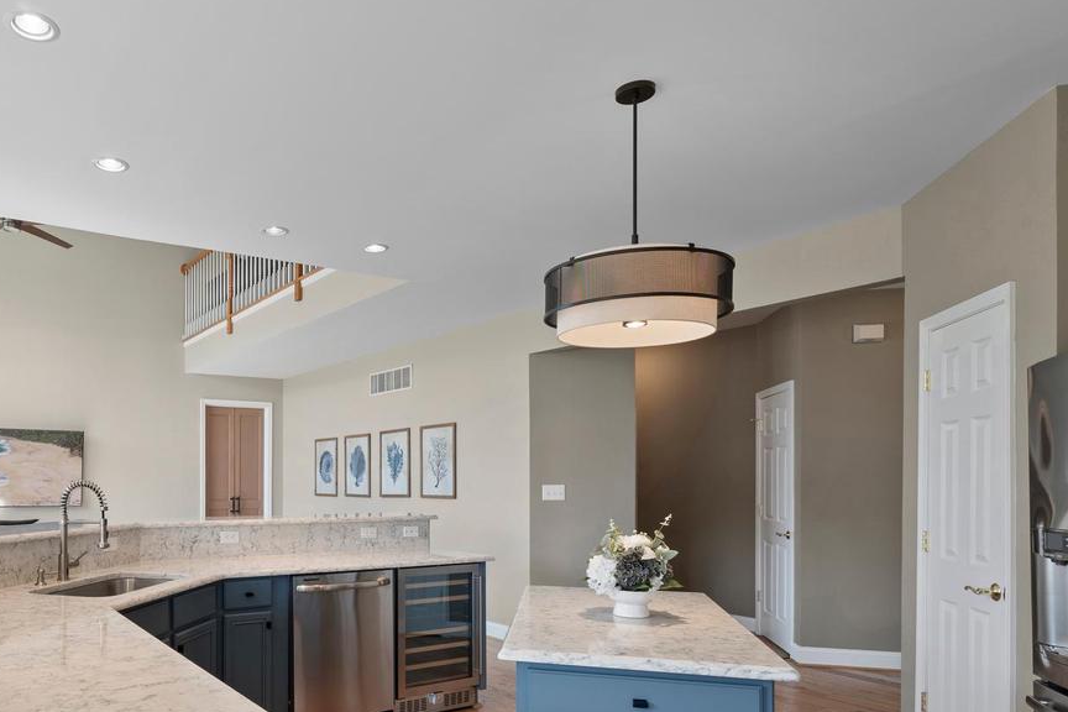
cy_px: 477
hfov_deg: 68.5
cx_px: 318
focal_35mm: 25
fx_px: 742
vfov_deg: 50.3
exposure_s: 1/6
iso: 200
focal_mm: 10
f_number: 7.1
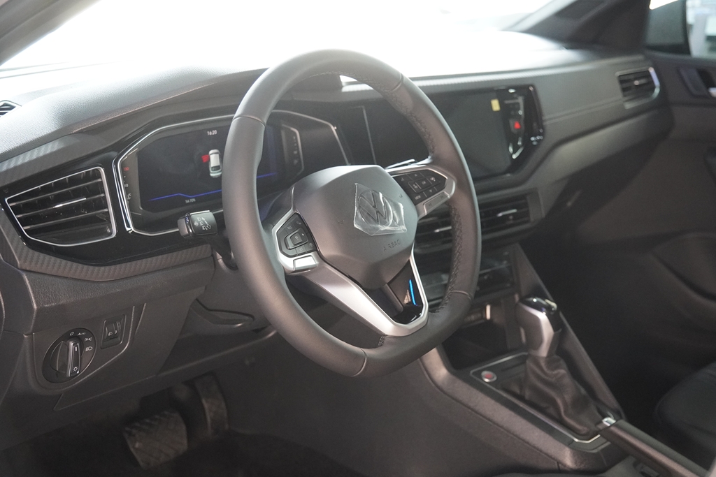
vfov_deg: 28.1
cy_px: 238
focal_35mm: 48
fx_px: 955
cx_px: 358
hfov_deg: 41.1
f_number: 2.8
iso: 3200
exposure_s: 1/160
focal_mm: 32
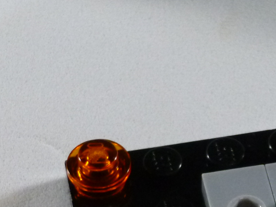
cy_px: 243
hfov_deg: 9.8
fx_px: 1603
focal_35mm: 201
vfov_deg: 7.3
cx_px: 264
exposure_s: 1/50
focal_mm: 9.9
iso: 400
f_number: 4.2
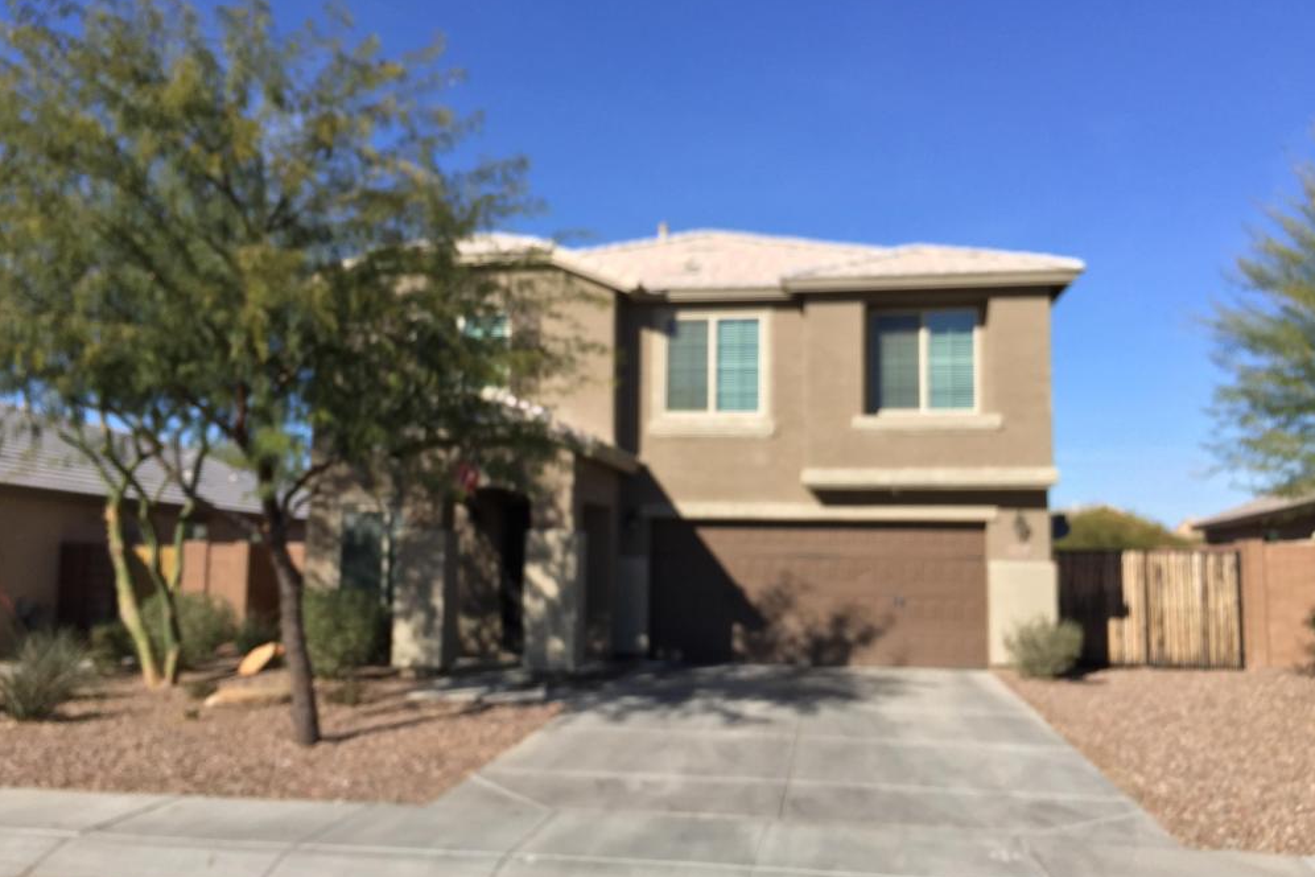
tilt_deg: +6.3
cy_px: 470
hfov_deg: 60.3
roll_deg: -1.1
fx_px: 1132
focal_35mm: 31
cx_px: 650
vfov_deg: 42.3
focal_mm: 4.15
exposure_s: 1/1980
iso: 32
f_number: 2.2
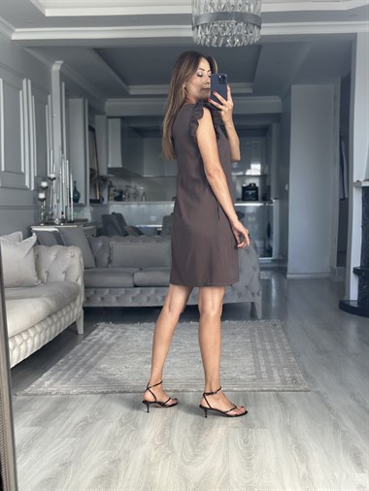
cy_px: 246
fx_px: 682
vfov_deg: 39.6
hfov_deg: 30.3
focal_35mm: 48
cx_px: 184
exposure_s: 1/119
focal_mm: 6.86
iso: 125
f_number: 1.78
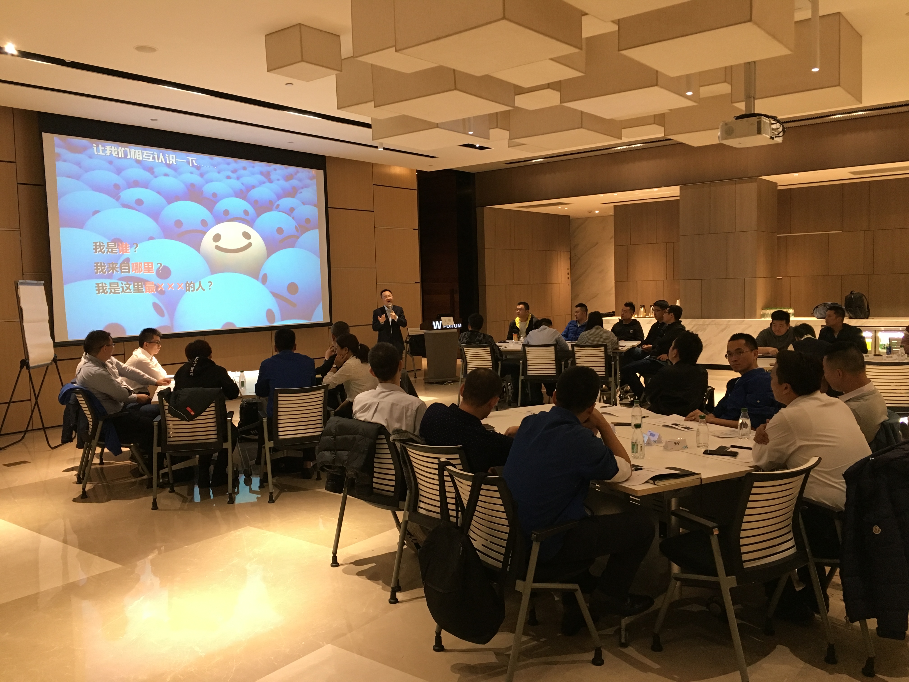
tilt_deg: -3.9
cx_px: 454
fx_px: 762
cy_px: 341
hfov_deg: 61.7
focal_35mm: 29
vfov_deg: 48.2
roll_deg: +2.0
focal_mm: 4.15
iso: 160
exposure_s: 1/33
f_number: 2.2
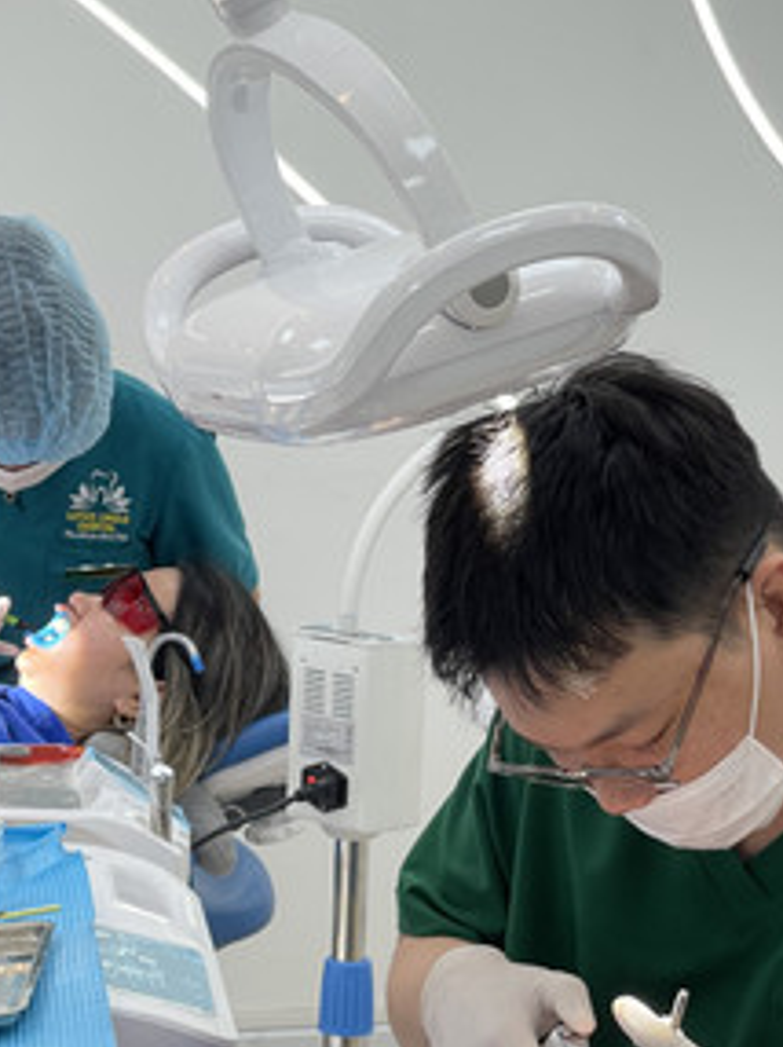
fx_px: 3383
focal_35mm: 112
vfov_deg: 17.5
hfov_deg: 13.2
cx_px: 430
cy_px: 765
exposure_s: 1/100
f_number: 2.2
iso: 50
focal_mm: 7.5
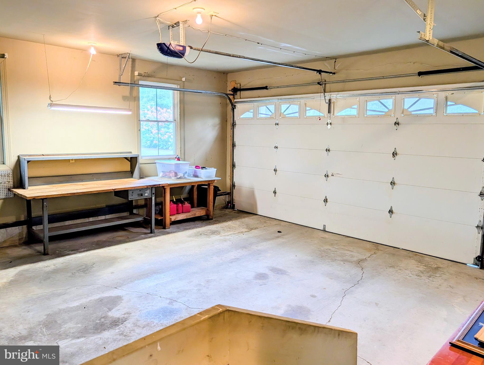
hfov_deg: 71.5
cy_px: 182
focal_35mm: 24
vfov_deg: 57.0
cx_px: 242
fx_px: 336
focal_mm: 6.9
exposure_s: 1/120
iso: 23
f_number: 1.68
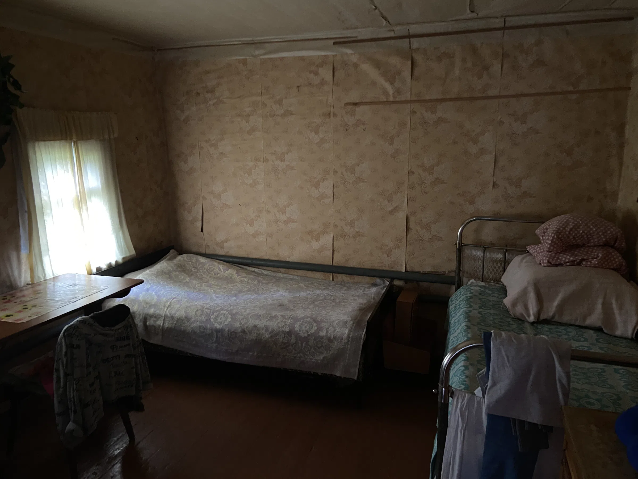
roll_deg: +0.1
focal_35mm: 26
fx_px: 479
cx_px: 319
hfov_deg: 67.3
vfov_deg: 53.1
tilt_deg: -12.7
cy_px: 240
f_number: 1.8
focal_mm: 4.25
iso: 1000
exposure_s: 1/27
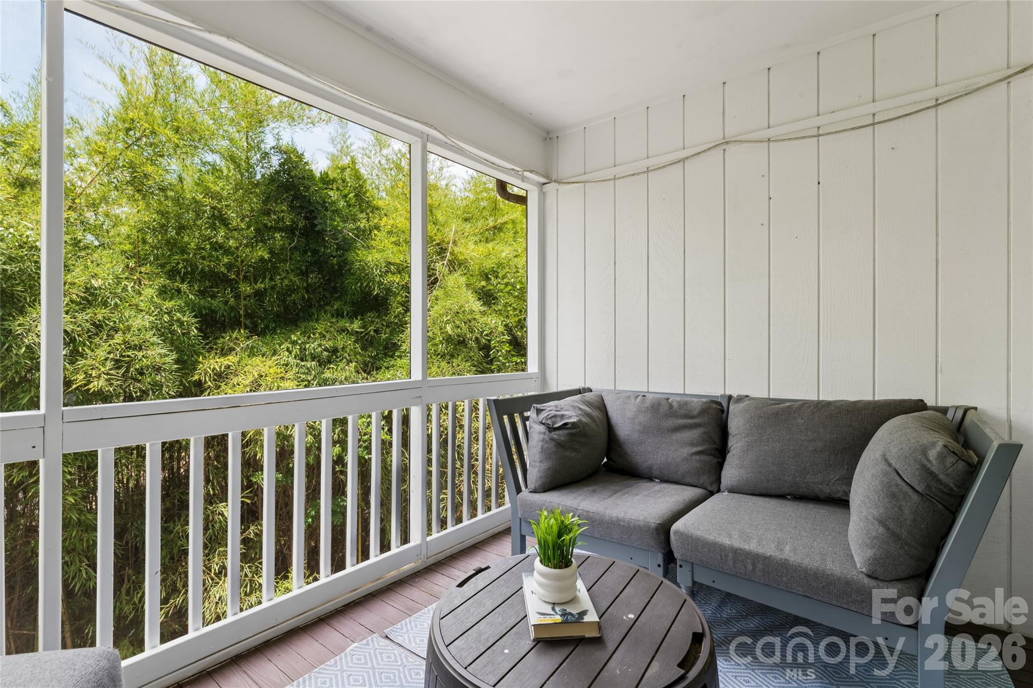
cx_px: 516
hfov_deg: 95.0
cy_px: 344
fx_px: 473
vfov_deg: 72.0
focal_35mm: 16
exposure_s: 1/5
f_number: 13
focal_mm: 16.5
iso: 100
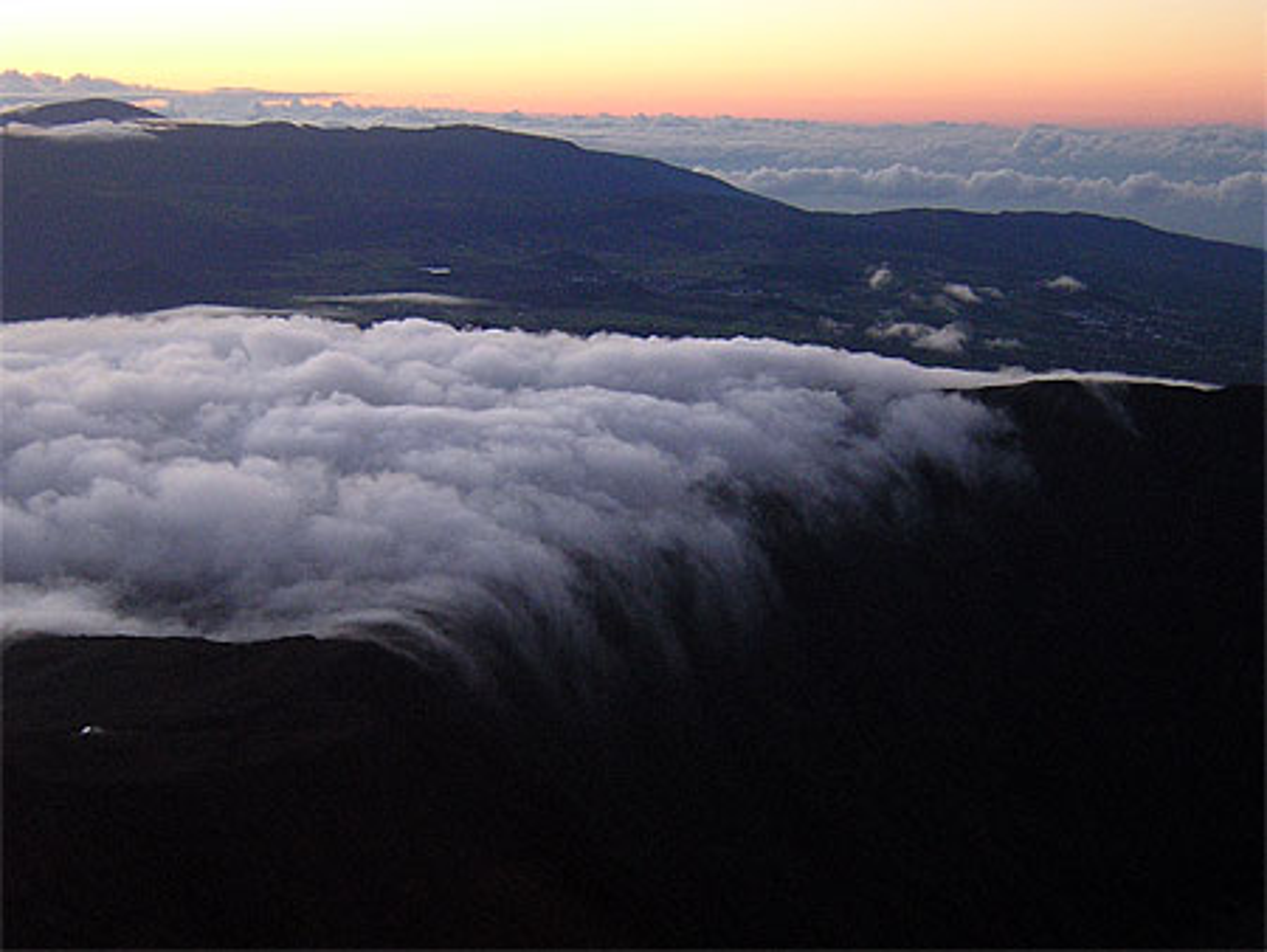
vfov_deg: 25.3
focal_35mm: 58
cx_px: 634
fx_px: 2124
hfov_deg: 33.2
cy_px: 476
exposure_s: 1/60.1
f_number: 3.3
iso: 400
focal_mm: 7.6
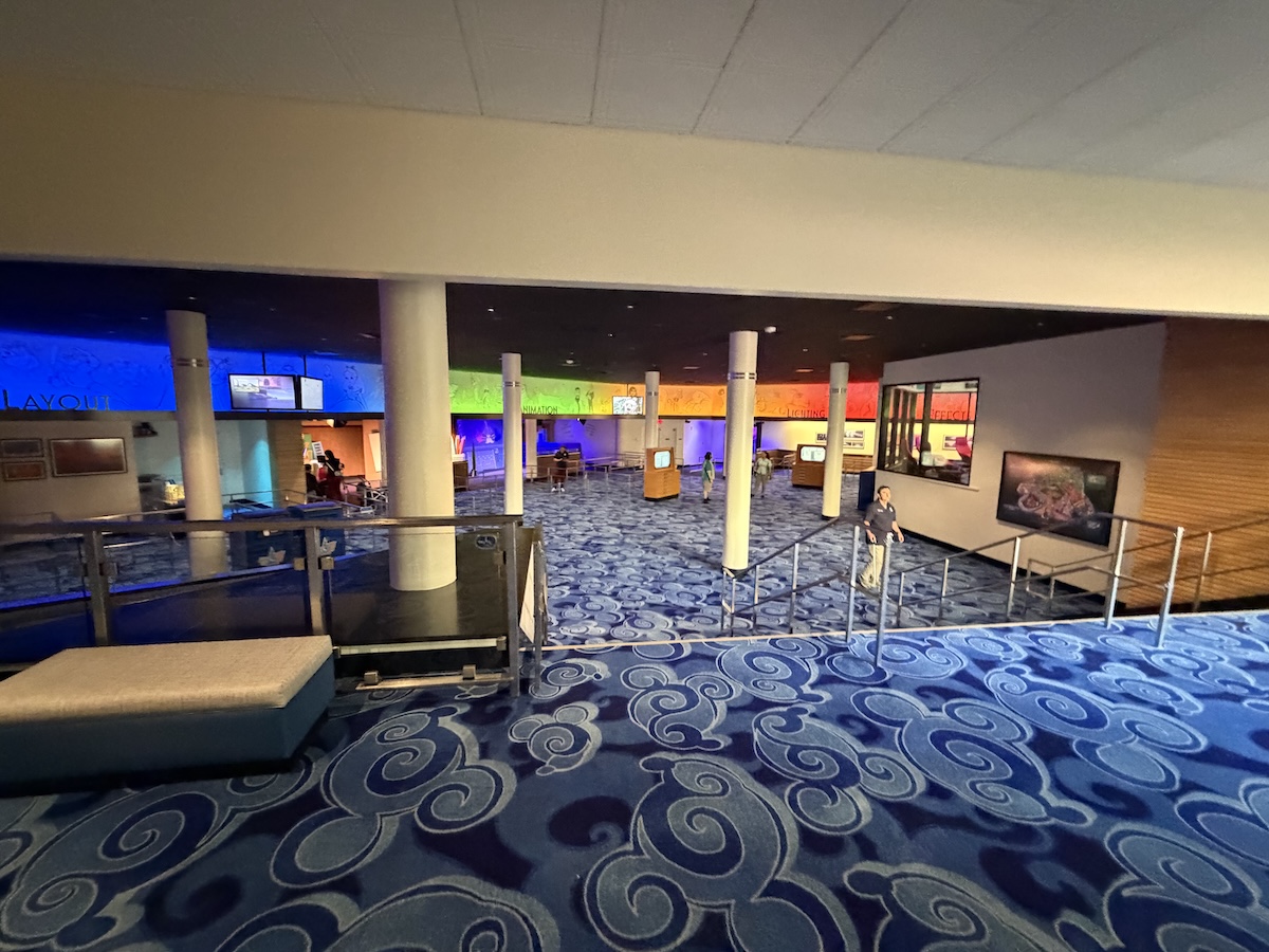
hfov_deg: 102.1
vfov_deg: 85.7
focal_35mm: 14
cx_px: 634
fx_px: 513
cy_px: 476
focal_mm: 2.22
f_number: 2.2
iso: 1250
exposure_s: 1/60
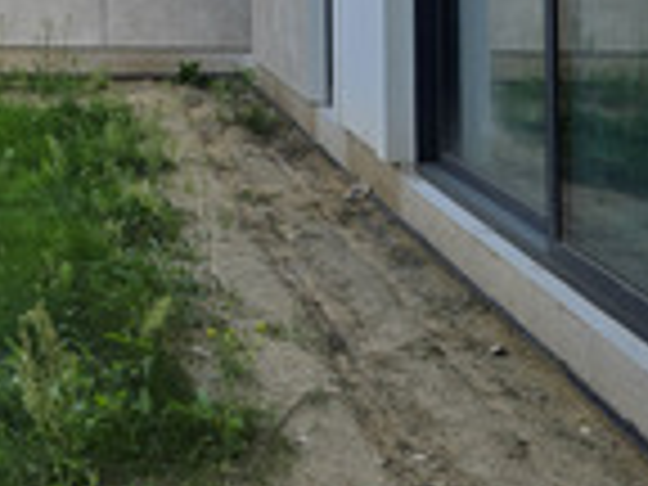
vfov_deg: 21.6
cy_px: -68
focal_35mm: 64
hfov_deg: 27.9
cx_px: -45
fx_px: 1198
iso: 40
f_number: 1.8
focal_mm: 5.4
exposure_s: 1/2921
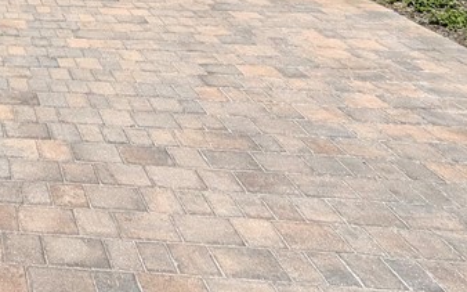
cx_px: -97
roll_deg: -0.2
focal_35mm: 45
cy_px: -208
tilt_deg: +3.1
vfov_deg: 21.2
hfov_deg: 35.0
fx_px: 573
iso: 20
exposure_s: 1/1656
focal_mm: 2.22
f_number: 2.2
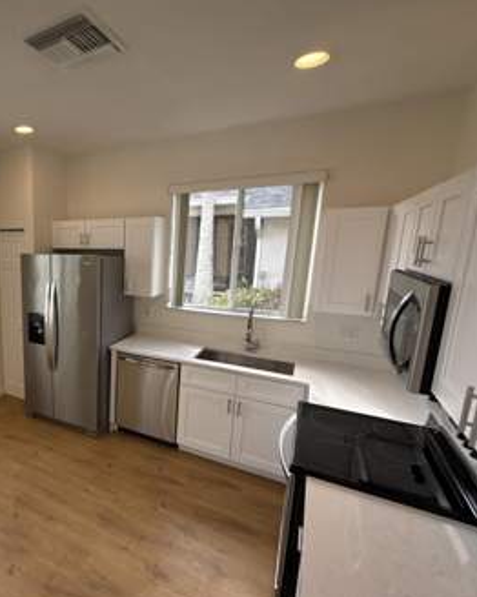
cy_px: 309
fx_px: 353
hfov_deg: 61.3
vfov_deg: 80.4
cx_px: 82
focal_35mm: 20
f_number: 2.2
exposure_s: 1/291
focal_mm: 2.22
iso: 64
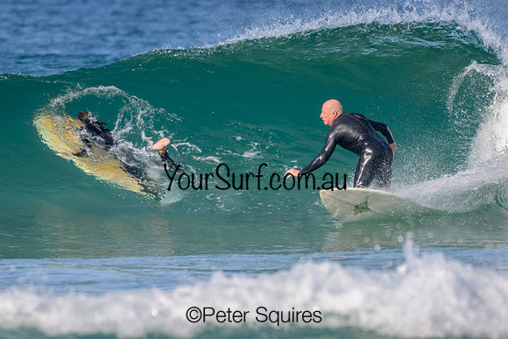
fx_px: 14114
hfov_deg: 2.1
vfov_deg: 1.4
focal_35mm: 1000
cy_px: 170
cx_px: 254
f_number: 11
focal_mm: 1000
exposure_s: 1/2000
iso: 1600
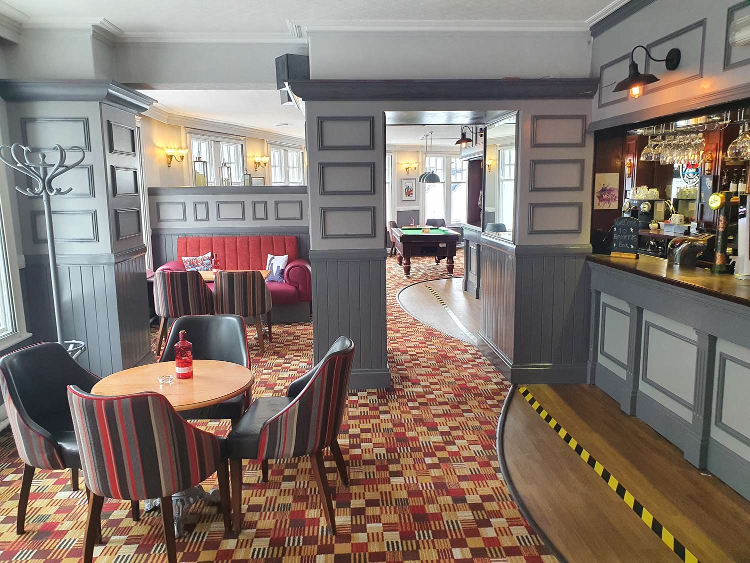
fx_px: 563
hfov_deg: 67.3
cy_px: 282
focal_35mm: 26
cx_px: 375
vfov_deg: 53.1
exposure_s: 1/100
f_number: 2.4
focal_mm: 4.32
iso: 200
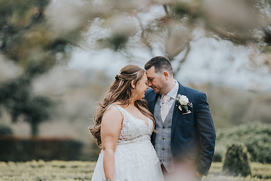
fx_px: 881
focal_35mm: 117
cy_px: 108
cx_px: 103
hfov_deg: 17.5
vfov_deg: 11.7
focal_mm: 85
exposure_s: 1/6400
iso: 250
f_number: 1.2
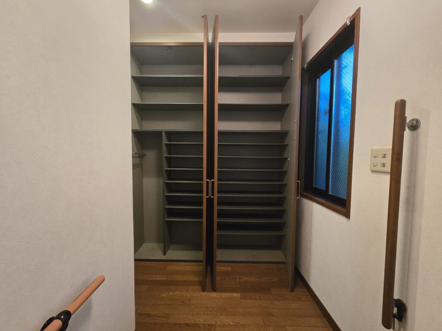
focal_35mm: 13
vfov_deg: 89.9
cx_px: 221
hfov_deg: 106.2
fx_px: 166
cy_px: 166
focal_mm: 2.2
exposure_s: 1/60
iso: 1000
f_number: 2.2
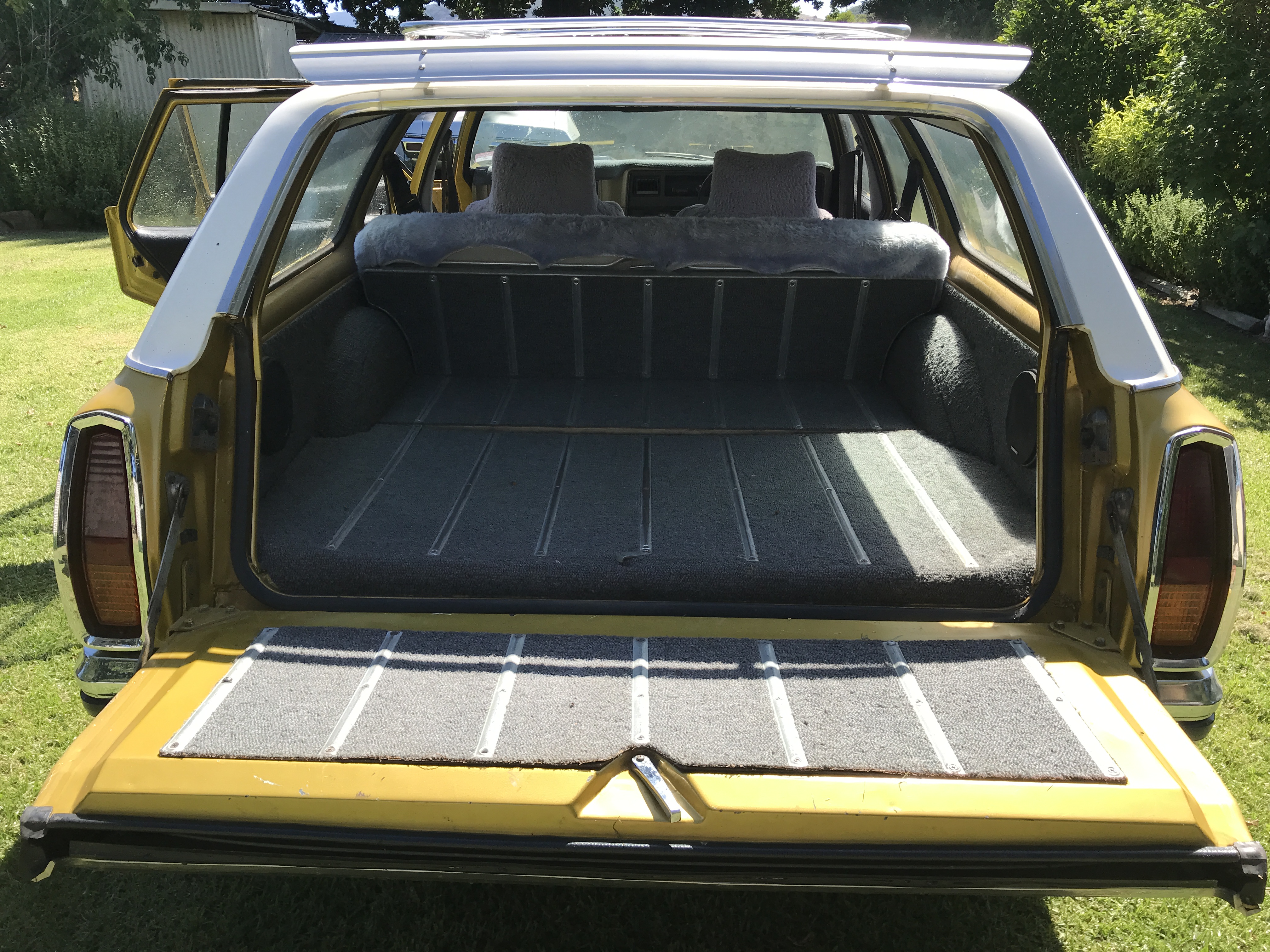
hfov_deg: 63.4
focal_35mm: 28
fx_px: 1027
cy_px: 476
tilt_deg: -20.6
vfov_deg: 49.7
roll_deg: +1.4
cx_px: 635
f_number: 1.8
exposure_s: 1/1008
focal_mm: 3.99
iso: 20
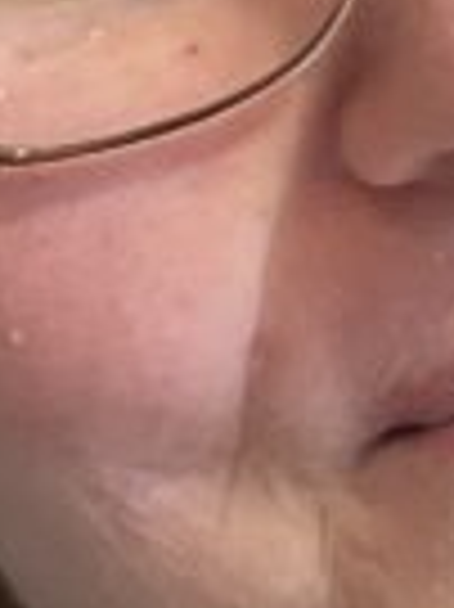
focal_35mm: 228
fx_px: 3993
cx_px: 557
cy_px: 396
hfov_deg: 6.5
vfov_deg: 8.7
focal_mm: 2.71
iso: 80
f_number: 2.2
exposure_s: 1/100
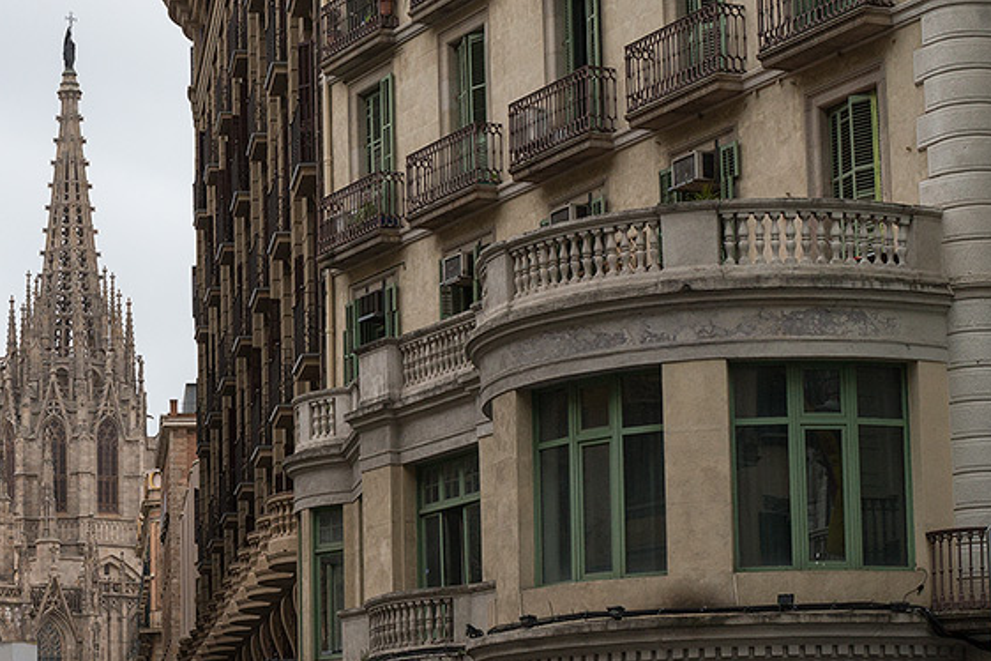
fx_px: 2945
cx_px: 94
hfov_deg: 18.8
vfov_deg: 12.7
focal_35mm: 107
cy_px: 537
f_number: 13
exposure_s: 1/125
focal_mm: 50
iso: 320
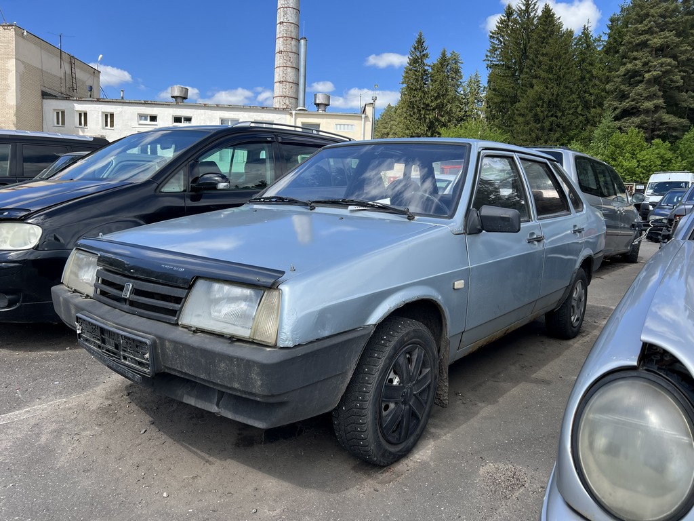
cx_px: 347
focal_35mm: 26
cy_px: 260
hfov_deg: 67.3
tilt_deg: -6.0
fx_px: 521
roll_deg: -1.8
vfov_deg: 53.1
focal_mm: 5.7
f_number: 1.5
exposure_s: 1/2008
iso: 50
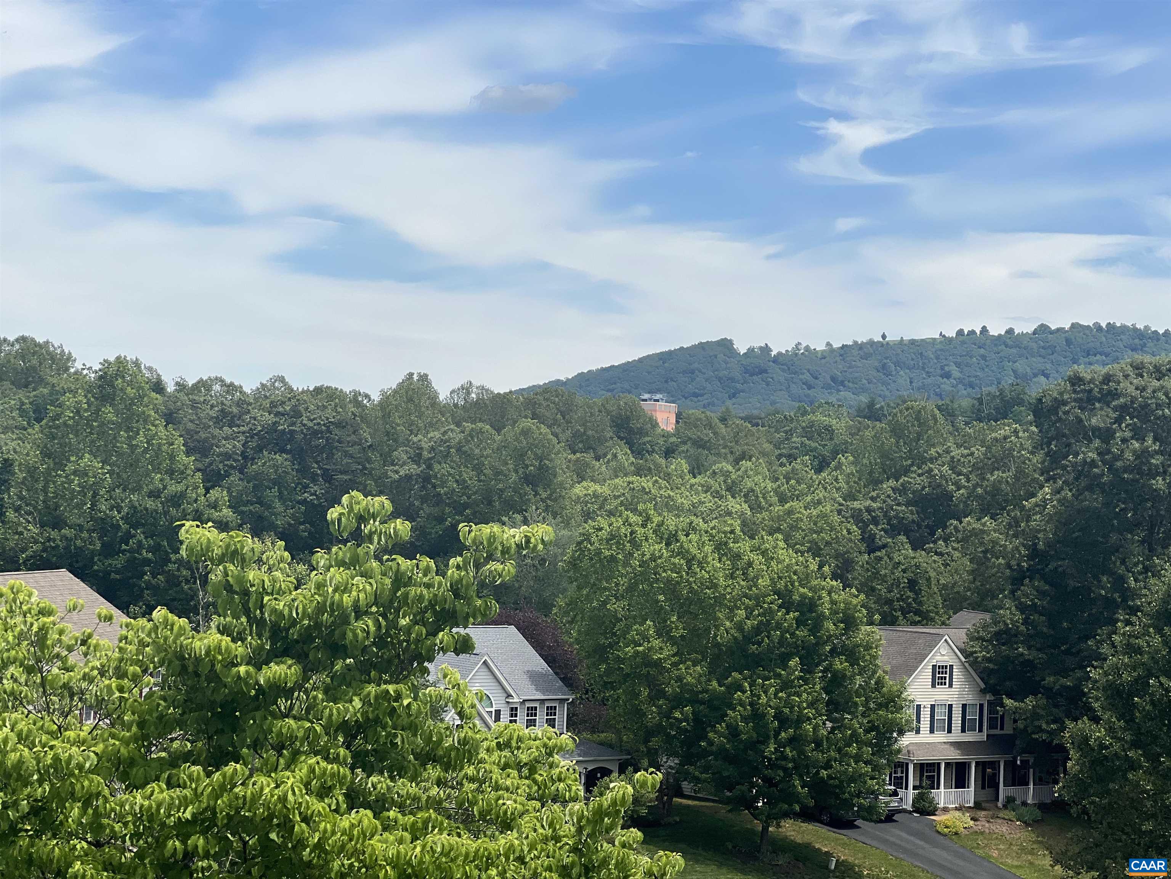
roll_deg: -2.0
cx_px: 586
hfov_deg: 25.3
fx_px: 2605
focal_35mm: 77
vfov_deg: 19.1
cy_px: 440
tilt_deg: +0.3
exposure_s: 1/951
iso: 32
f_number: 2.8
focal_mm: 9
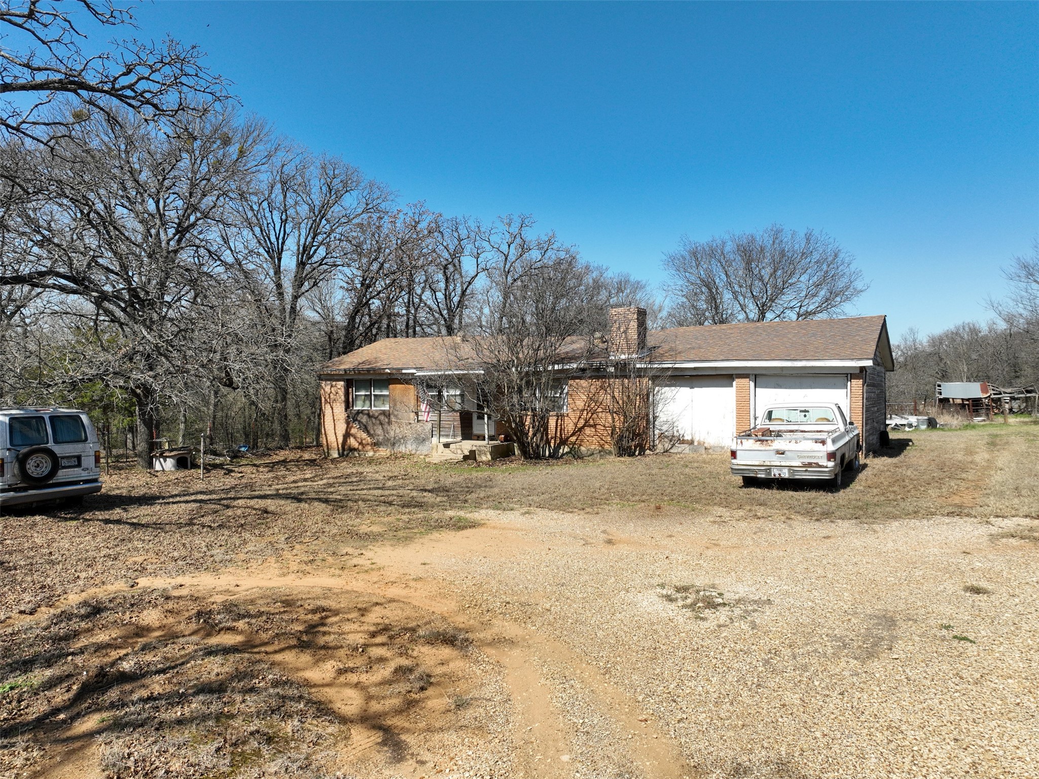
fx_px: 720
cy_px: 390
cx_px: 520
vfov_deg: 56.8
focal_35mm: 24
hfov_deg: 71.6
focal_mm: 12.29
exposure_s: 1/1600
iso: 120
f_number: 2.8
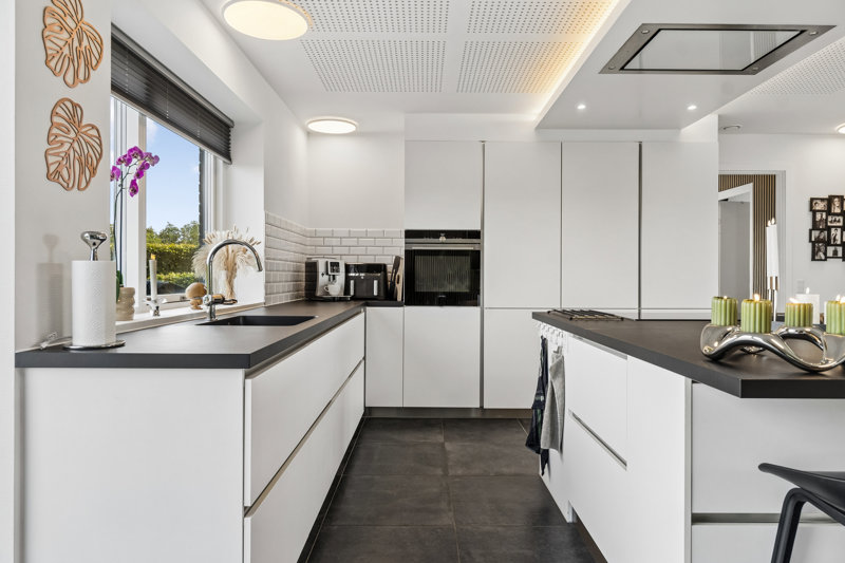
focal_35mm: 24
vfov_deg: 53.1
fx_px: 563
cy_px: 282
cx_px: 422
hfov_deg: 73.8
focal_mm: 16
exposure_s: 1/15
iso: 200
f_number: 8
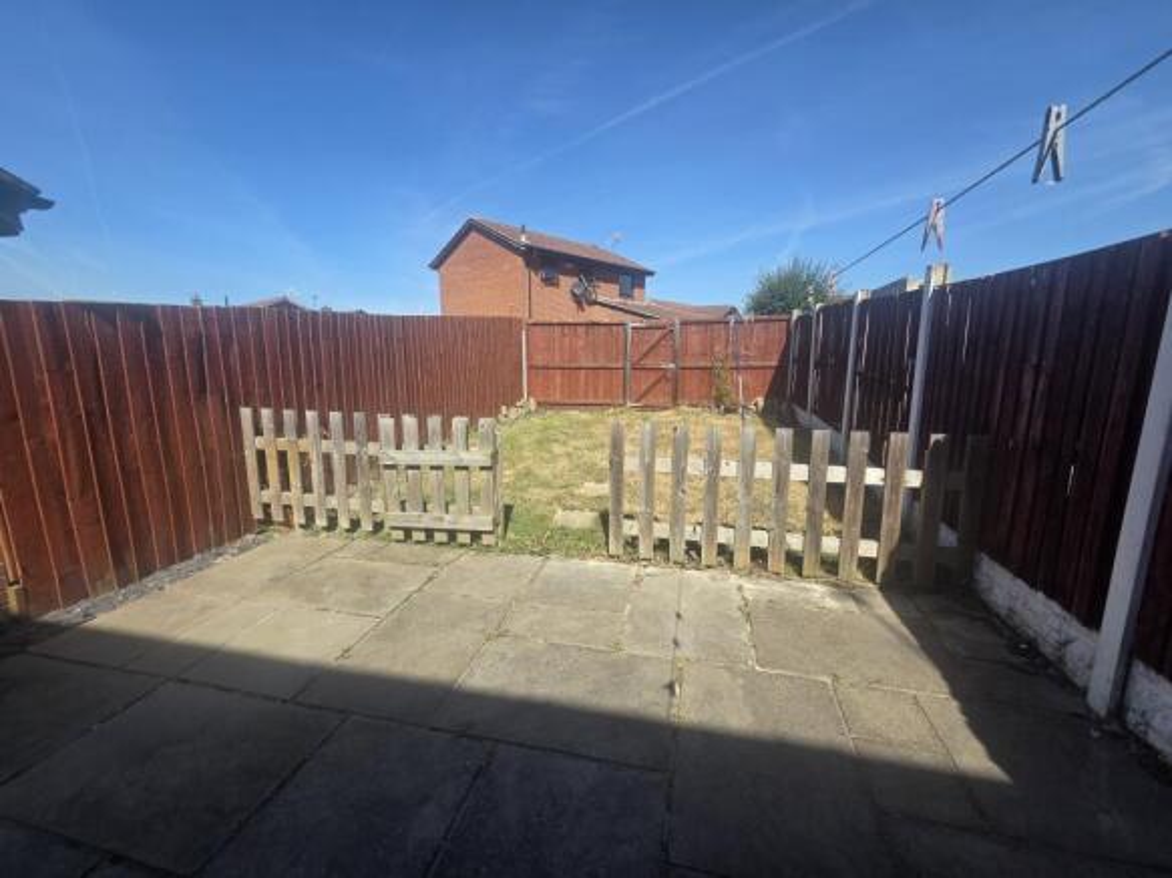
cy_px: 439
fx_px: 440
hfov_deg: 106.2
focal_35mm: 13
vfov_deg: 89.9
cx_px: 586
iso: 50
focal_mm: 2.2
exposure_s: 1/1493
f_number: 2.2
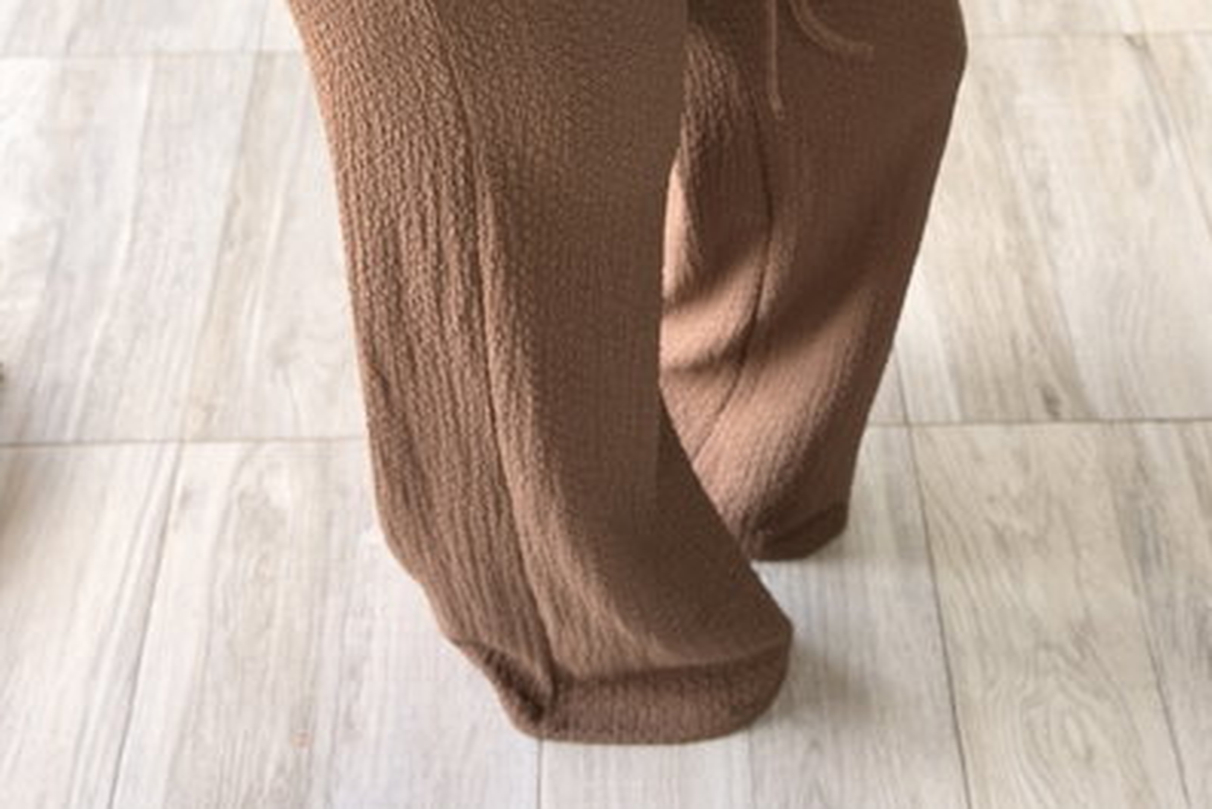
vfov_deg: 19.7
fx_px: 2256
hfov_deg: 30.1
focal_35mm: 67
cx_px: 608
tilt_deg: -37.4
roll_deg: +2.1
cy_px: 5
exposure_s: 1/121
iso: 80
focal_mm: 6.76
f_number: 1.78
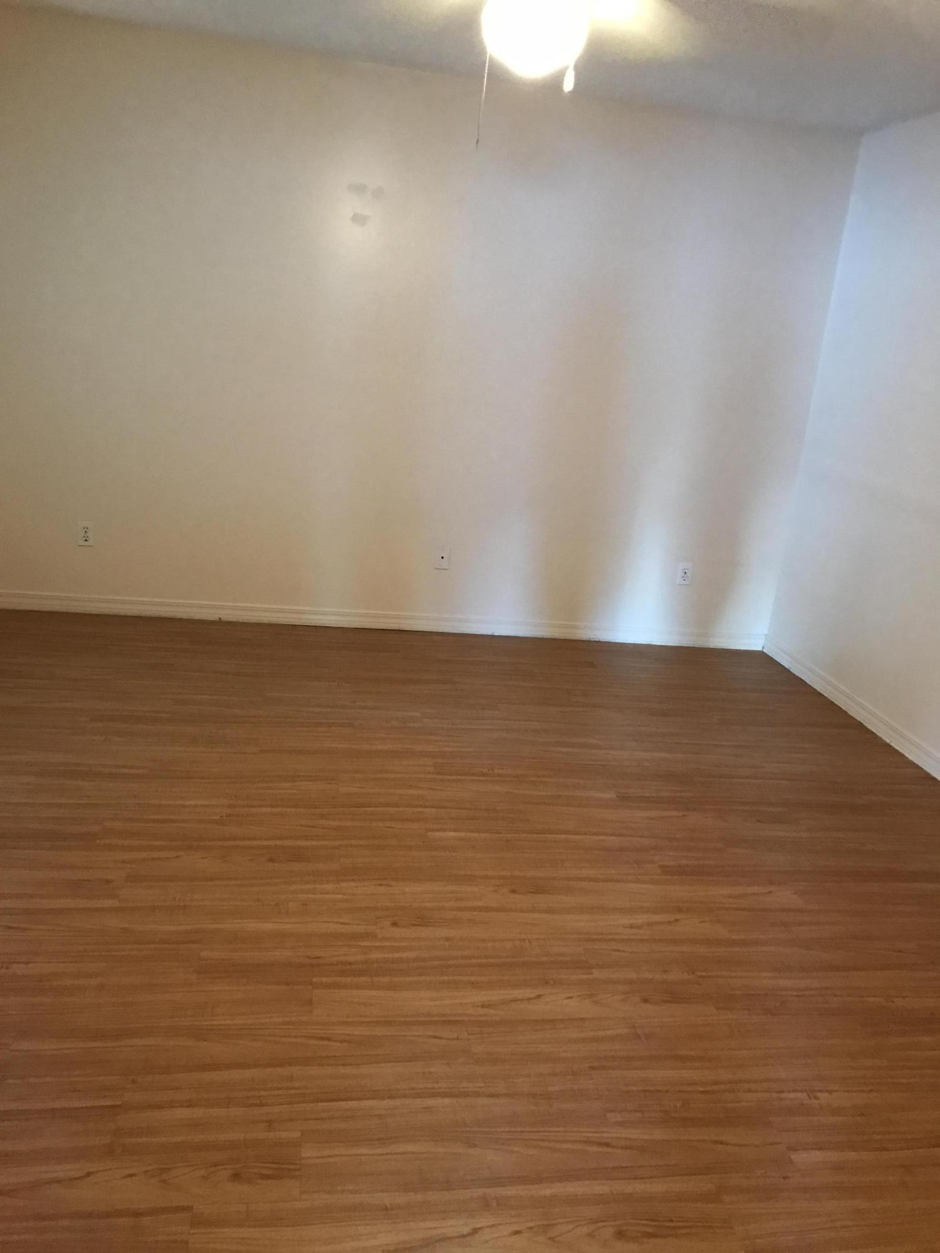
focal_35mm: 28
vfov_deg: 63.4
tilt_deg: -17.0
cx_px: 470
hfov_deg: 49.7
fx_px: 1014
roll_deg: -4.3
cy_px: 626
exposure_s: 1/5
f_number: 1.8
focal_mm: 3.99
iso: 100
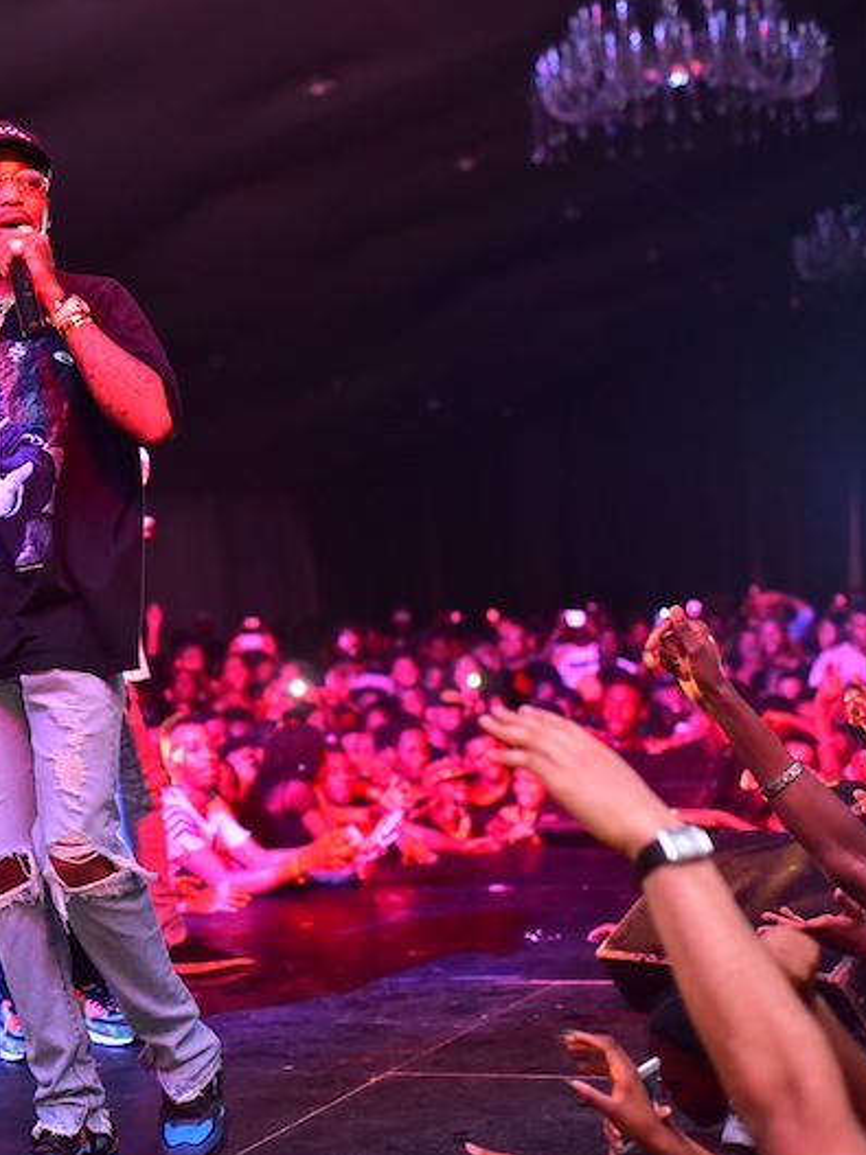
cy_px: 581
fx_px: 2436
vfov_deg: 26.7
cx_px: 33
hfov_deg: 19.7
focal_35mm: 73
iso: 2000
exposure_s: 1/200
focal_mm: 50
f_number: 2.8
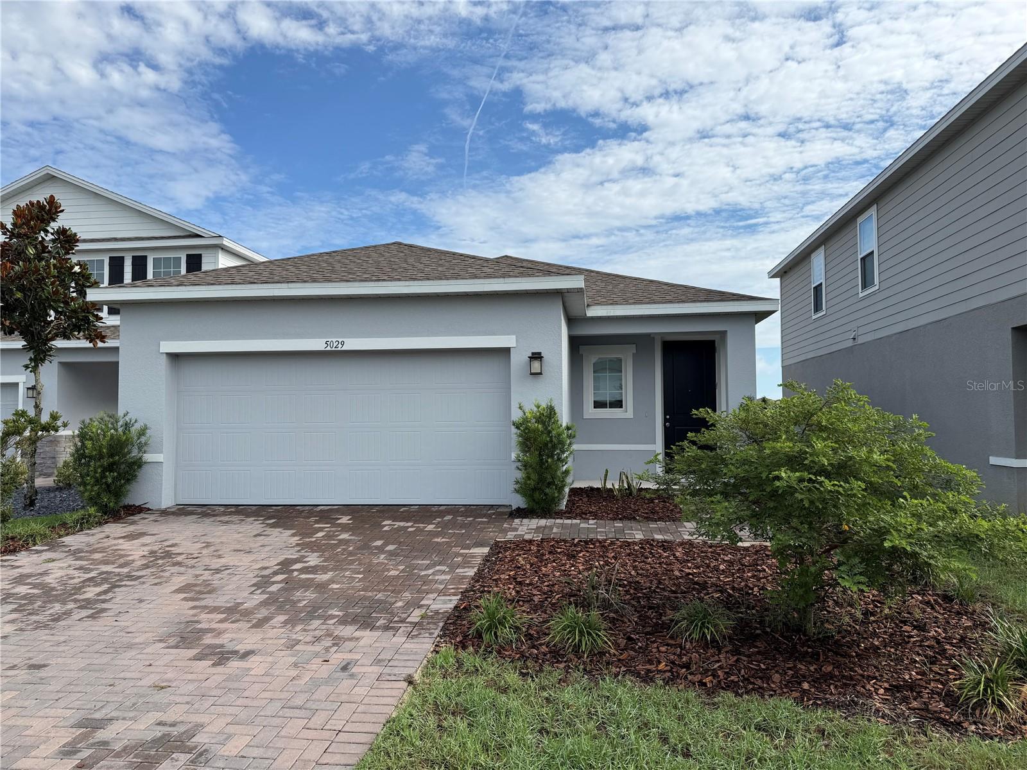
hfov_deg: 71.6
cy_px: 385
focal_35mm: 24
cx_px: 514
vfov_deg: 56.8
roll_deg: +0.2
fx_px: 712
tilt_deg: +3.5
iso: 80
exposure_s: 1/4975
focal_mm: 6.76
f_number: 1.78
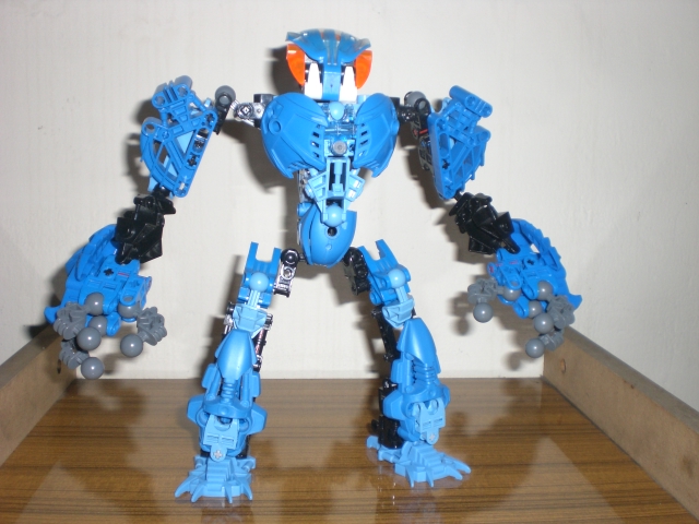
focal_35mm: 38
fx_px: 767
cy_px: 262
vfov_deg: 37.7
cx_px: 350
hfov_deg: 49.0
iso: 100
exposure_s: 1/60
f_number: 3.1
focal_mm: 6.3
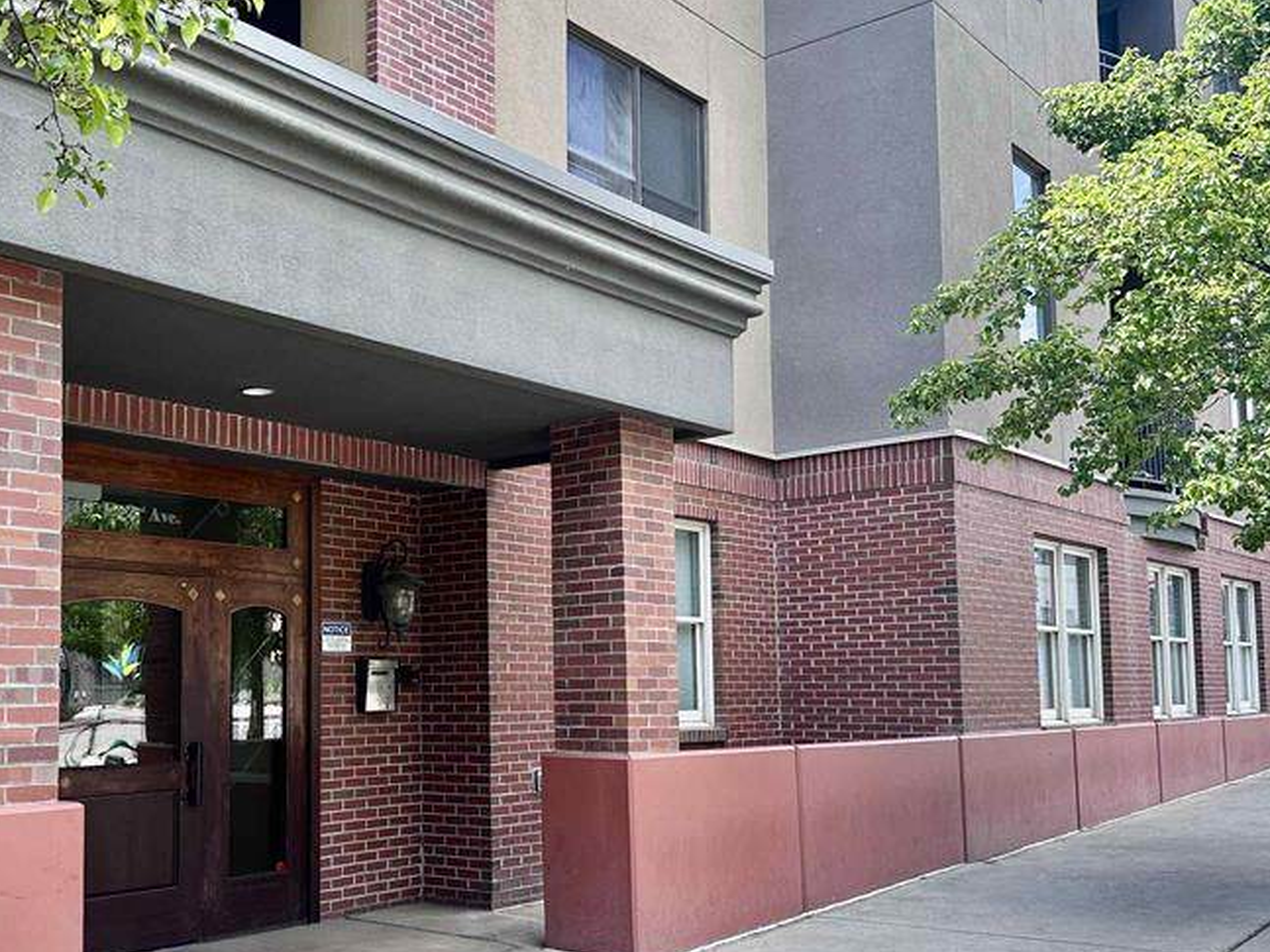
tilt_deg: +3.8
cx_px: 487
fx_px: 1394
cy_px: 585
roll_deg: +0.3
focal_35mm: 38
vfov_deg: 37.5
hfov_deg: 48.6
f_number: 1.78
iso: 80
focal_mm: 6.86
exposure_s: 1/597
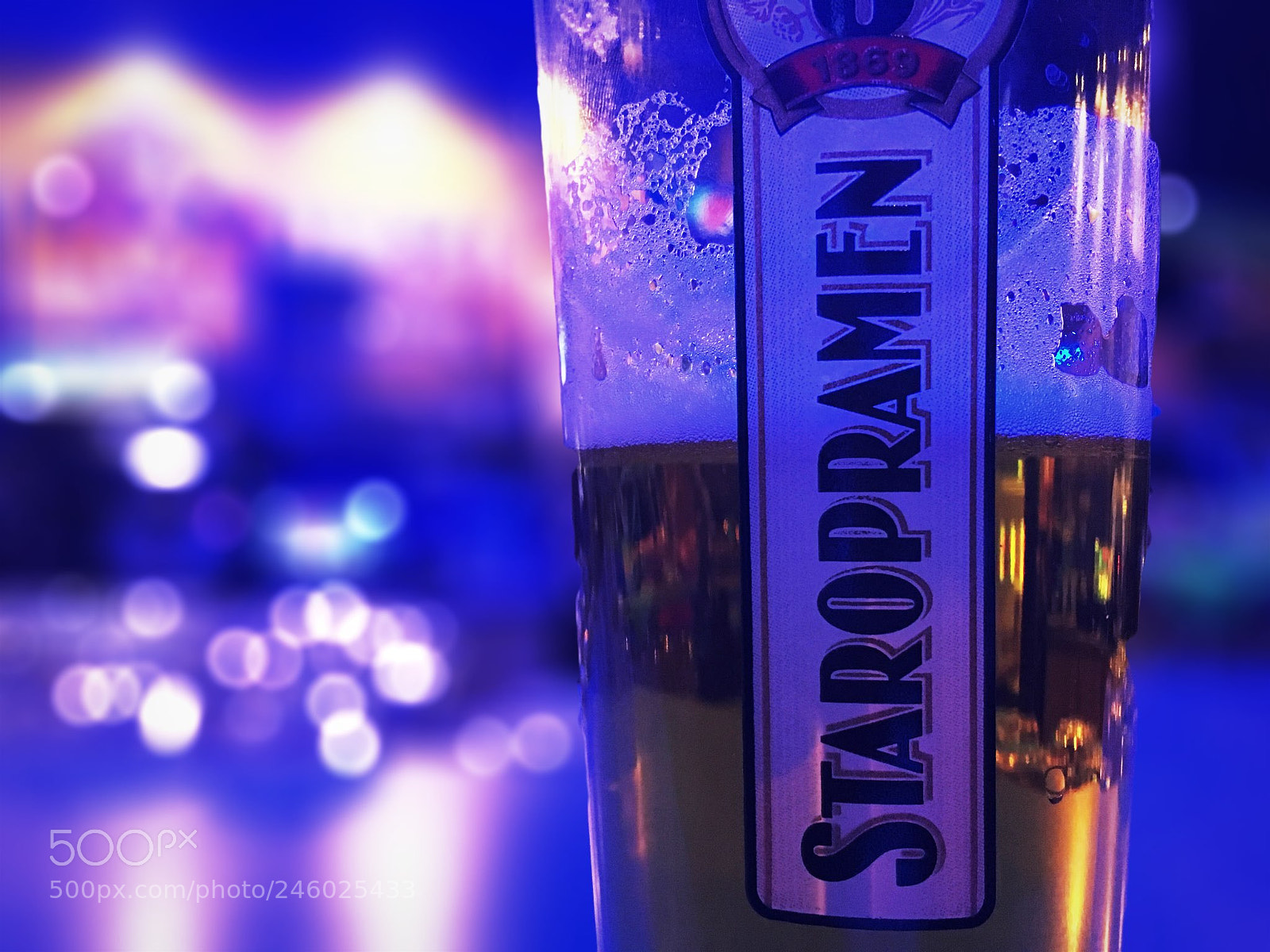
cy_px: 476
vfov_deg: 48.2
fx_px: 1064
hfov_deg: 61.7
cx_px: 635
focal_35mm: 29
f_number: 2.2
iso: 320
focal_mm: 4.15
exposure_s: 1/17
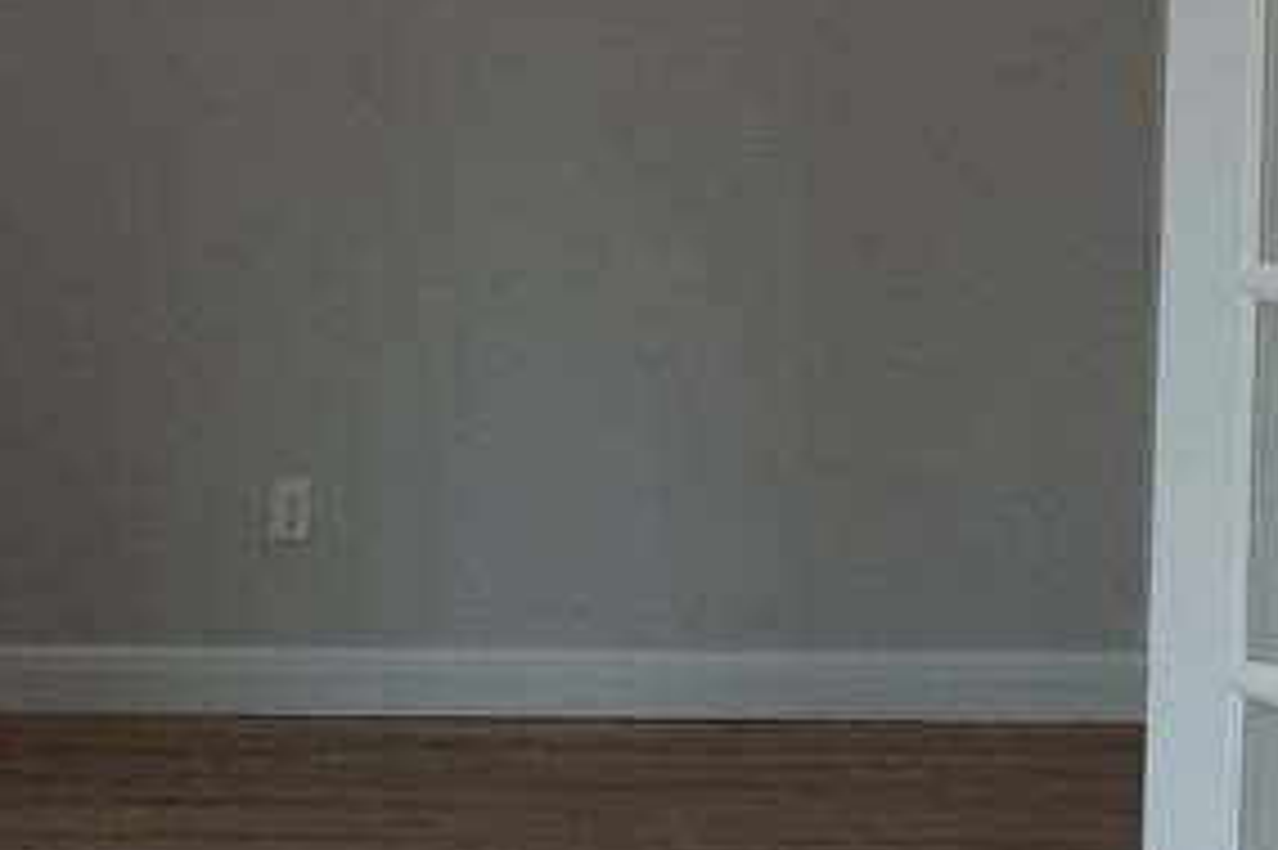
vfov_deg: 9.4
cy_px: 508
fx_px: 5173
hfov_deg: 13.9
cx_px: 22
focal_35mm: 146
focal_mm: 27
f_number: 5.6
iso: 1600
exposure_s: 1/400
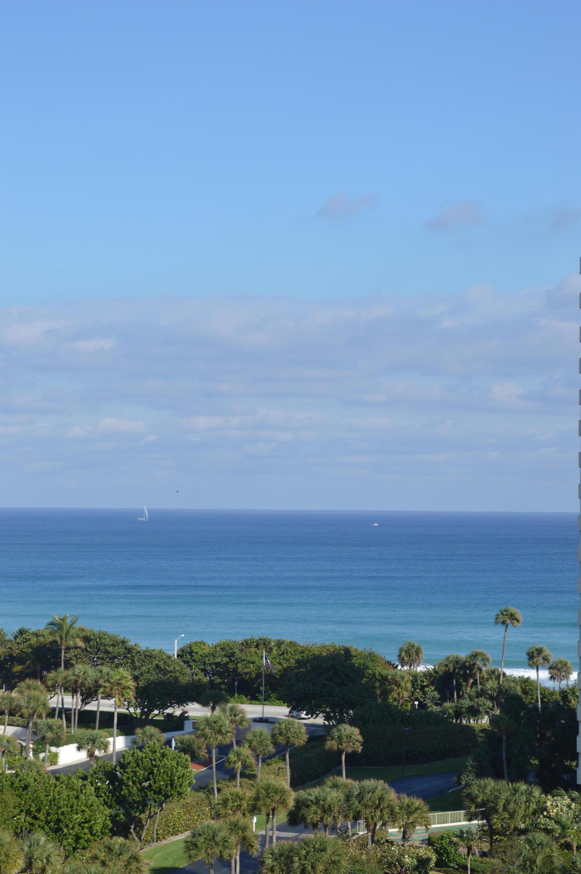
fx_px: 2002
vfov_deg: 24.6
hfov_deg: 16.5
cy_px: 437
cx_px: 290
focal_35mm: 82
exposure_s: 1/250
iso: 100
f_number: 8
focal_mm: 55
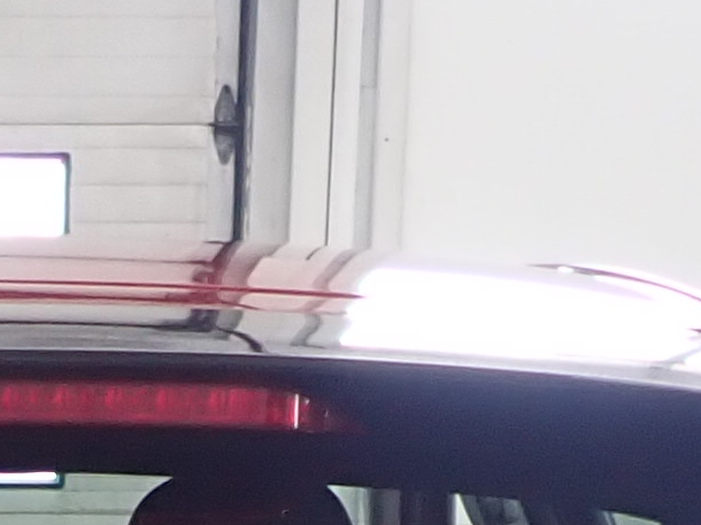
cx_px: -102
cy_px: 1483
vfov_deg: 8.0
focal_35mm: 164
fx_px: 3320
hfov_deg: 11.8
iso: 160
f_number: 2
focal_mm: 4.5
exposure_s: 1/60
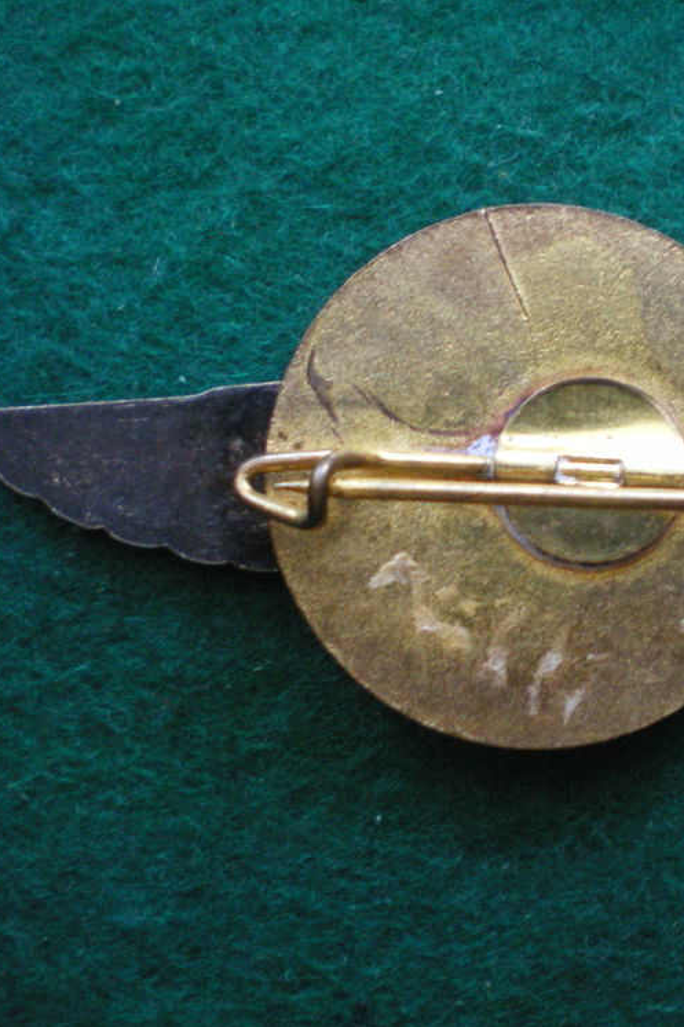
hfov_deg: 25.3
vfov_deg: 37.5
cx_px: 493
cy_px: 515
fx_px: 1511
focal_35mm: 53
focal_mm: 6.3
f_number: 3.1
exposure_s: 1/15
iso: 400
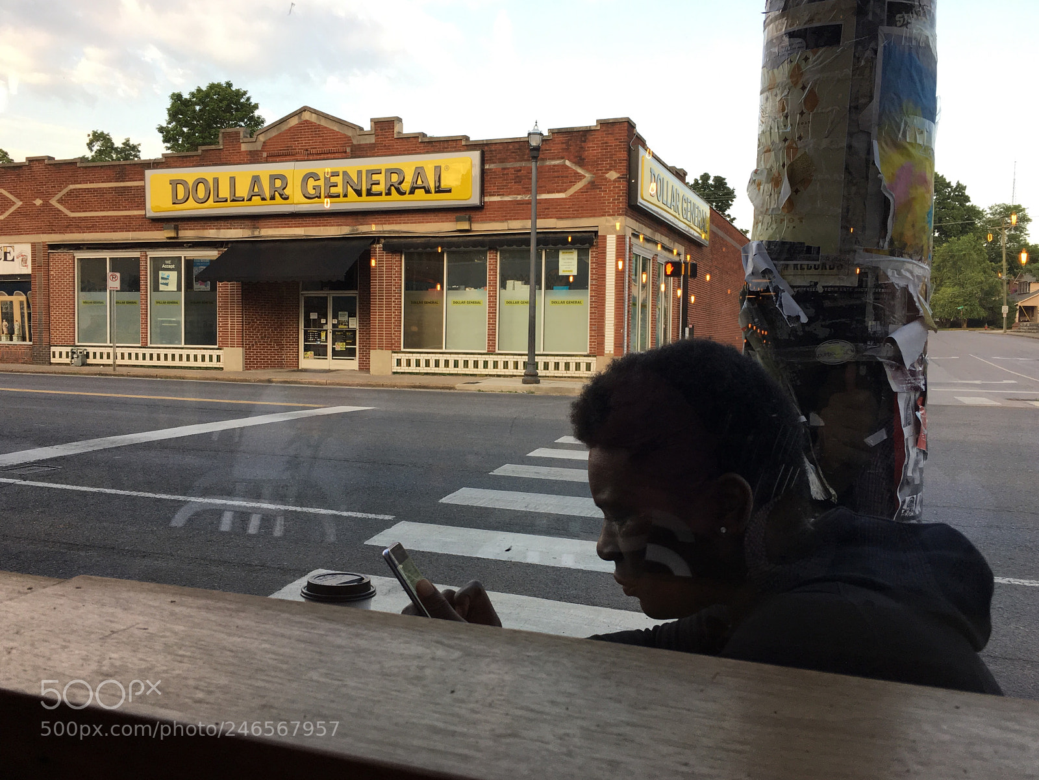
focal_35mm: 29
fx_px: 870
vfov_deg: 48.2
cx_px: 520
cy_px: 390
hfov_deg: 61.7
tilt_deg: -2.0
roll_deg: +1.8
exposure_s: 1/120
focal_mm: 4.15
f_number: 2.2
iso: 40
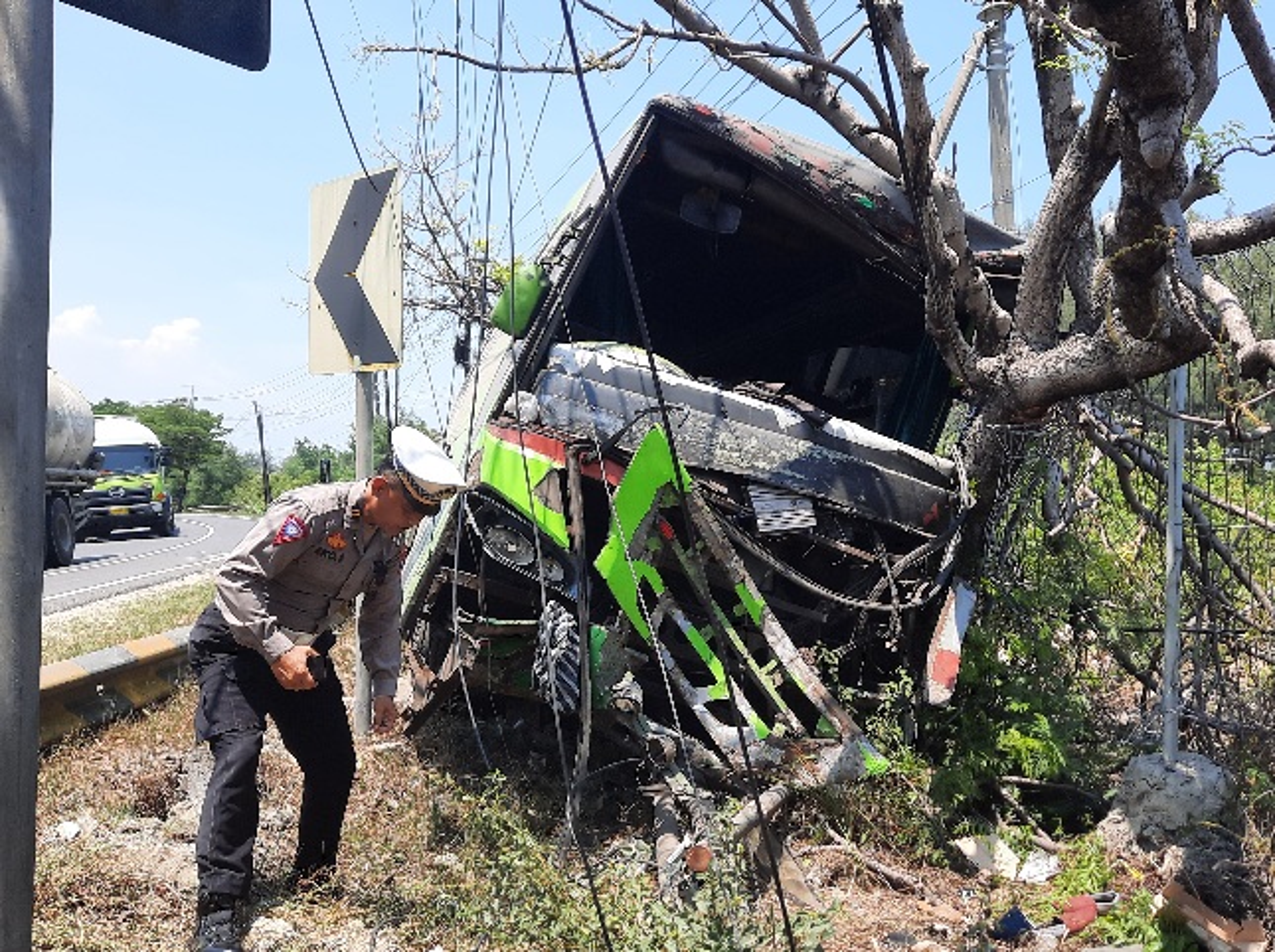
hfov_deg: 69.5
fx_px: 920
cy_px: 476
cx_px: 638
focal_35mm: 25
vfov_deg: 54.8
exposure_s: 1/625
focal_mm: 4.6
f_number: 2
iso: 32
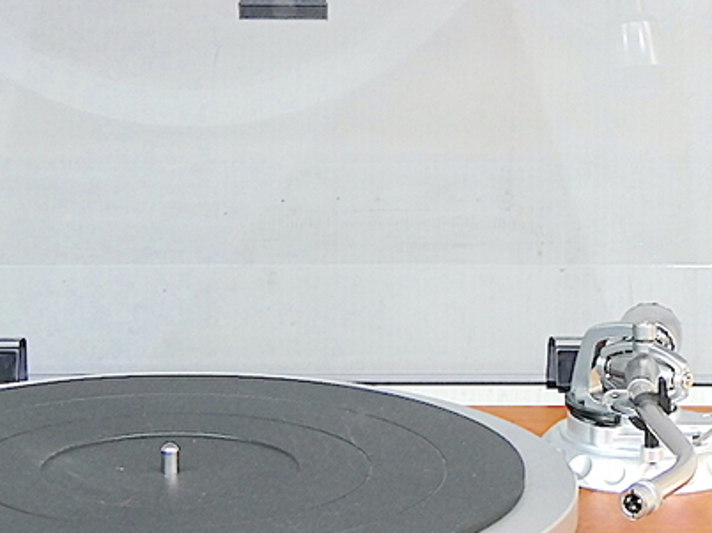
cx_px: 275
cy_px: 296
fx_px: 4420
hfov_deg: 9.2
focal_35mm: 215
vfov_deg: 6.9
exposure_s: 1/13
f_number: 4.9
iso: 200
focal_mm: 16.1
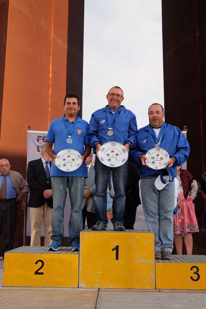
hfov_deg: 35.1
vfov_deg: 50.7
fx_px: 326
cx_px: 103
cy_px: 154
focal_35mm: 38
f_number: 5.6
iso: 400
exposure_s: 1/300
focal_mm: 25.4
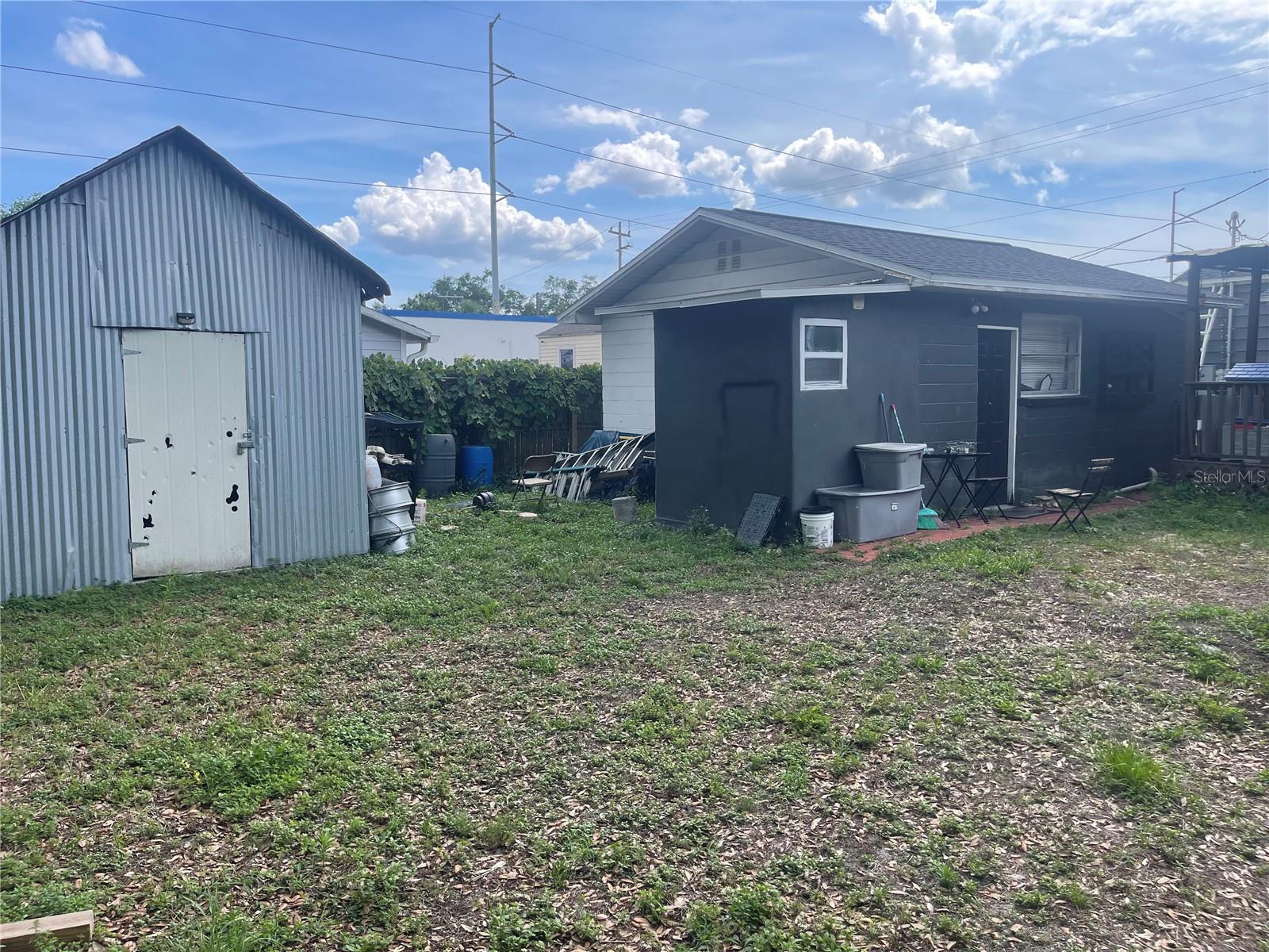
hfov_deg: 69.4
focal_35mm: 25
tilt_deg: -4.4
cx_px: 634
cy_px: 476
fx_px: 916
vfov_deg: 54.9
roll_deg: -0.5
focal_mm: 5.1
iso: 32
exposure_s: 1/1387
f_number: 1.6
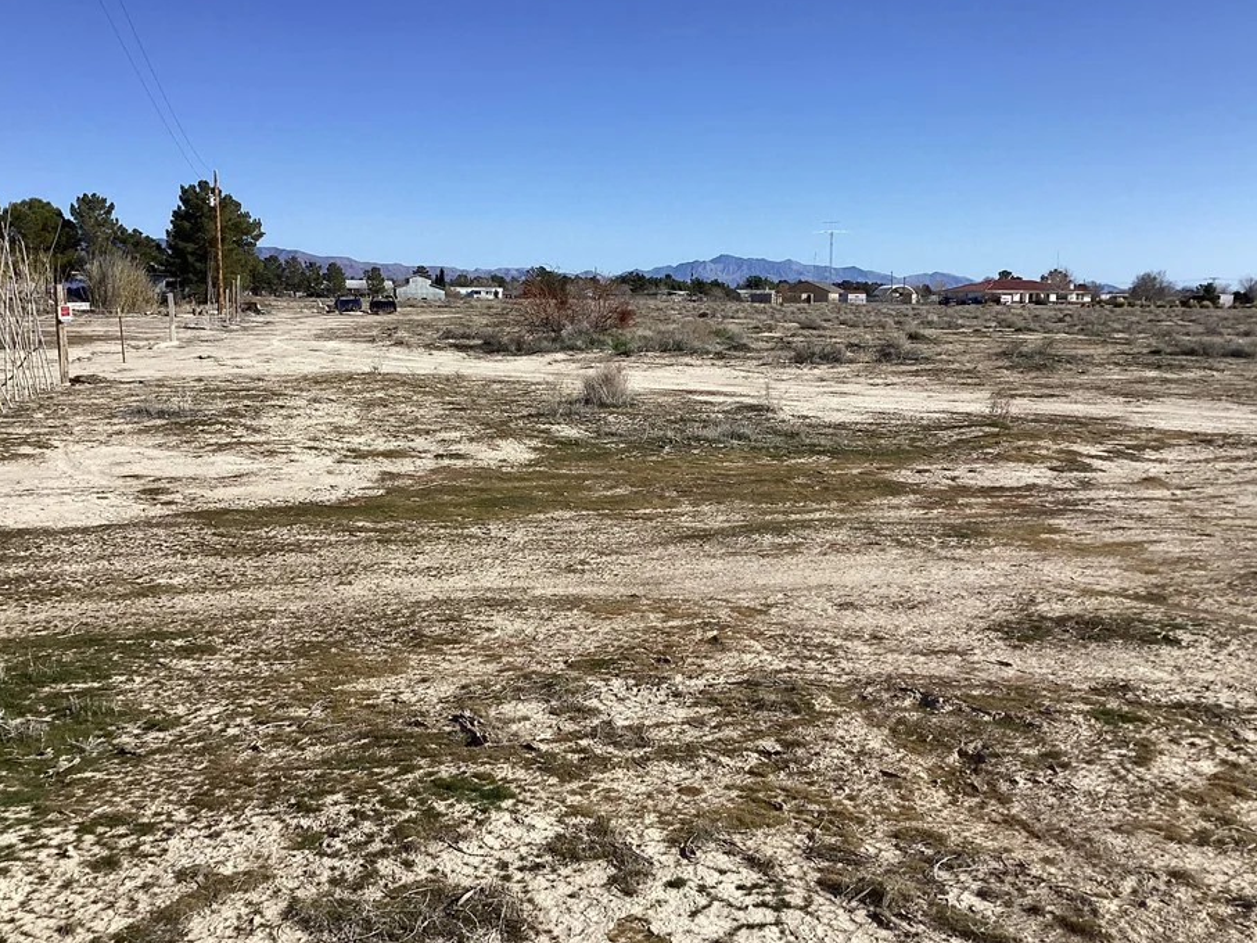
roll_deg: -0.8
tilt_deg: -7.5
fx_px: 1271
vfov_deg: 40.7
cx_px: 615
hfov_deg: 52.6
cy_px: 491
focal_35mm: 35
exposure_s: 1/2092
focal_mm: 3.3
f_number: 2.4
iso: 25
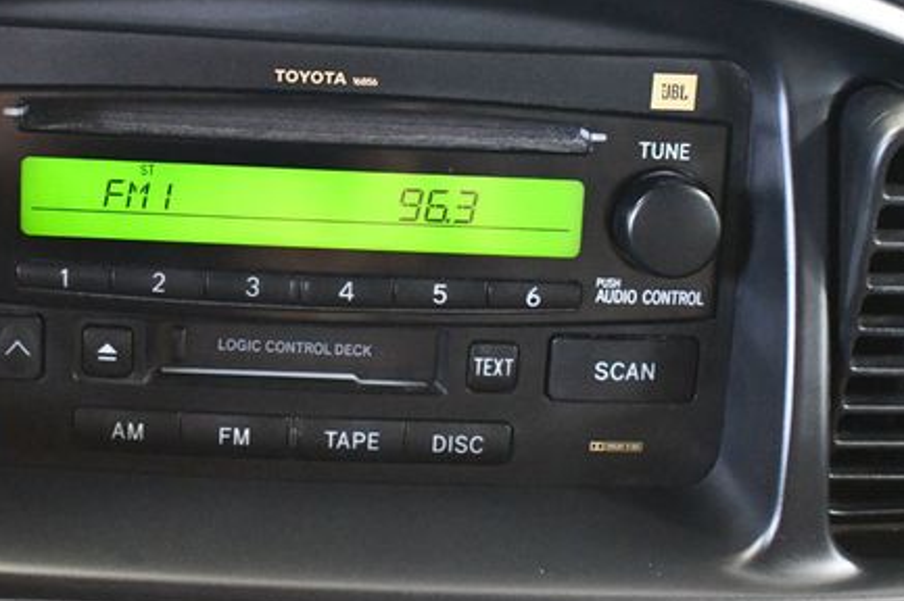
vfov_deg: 20.0
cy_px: 238
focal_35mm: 68
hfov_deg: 29.5
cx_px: 315
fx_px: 1706
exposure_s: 1/60
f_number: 4.2
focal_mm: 31
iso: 12800
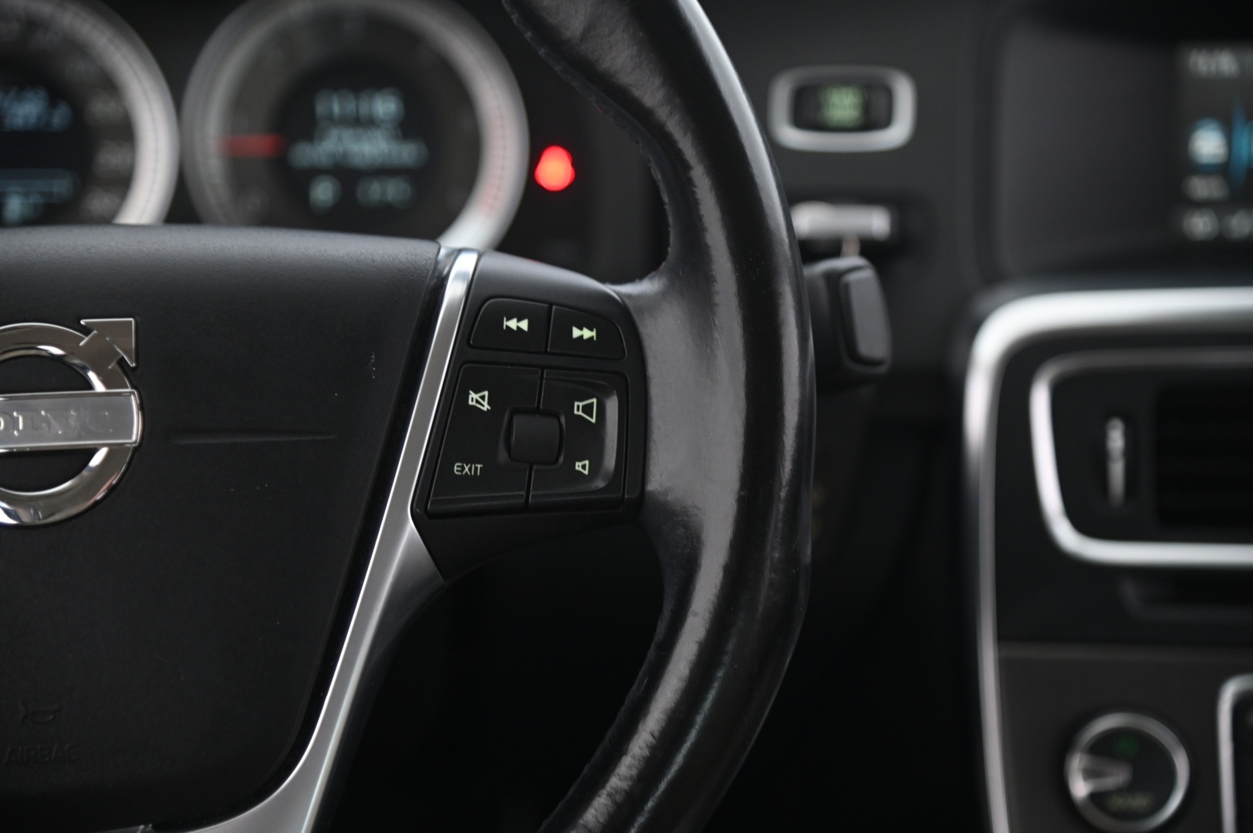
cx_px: 626
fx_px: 2852
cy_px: 416
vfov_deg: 16.6
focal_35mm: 82
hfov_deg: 24.8
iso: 2000
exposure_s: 1/15
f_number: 4
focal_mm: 82
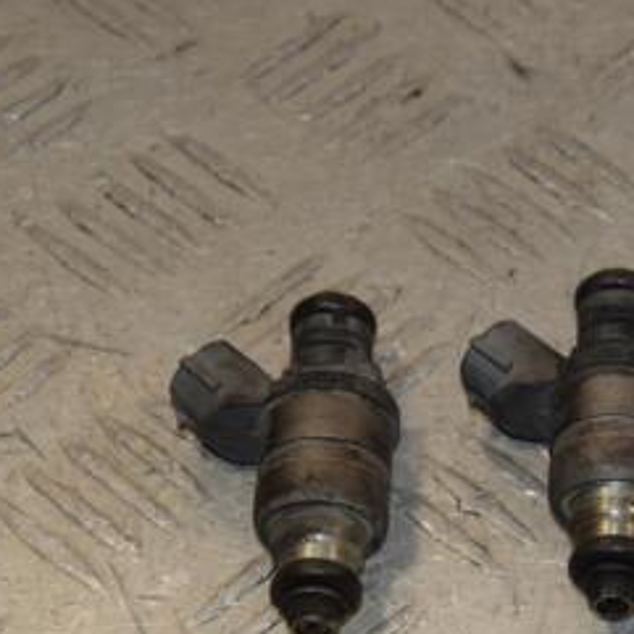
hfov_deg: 7.3
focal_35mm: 238
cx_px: 713
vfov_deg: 7.3
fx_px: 4933
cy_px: 458
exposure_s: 1/200
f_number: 8
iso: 800
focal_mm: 75
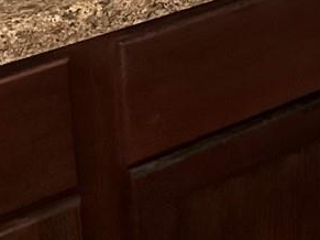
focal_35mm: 132
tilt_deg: -7.8
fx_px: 1220
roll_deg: -0.5
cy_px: -364
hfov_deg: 12.5
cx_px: 700
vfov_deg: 9.7
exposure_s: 1/40
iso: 1000
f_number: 1.78
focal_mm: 6.86
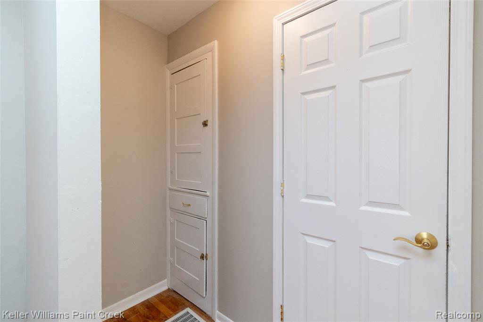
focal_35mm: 15
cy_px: 161
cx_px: 242
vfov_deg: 77.3
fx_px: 201
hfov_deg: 100.4
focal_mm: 10
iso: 1600
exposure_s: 1/125
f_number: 8
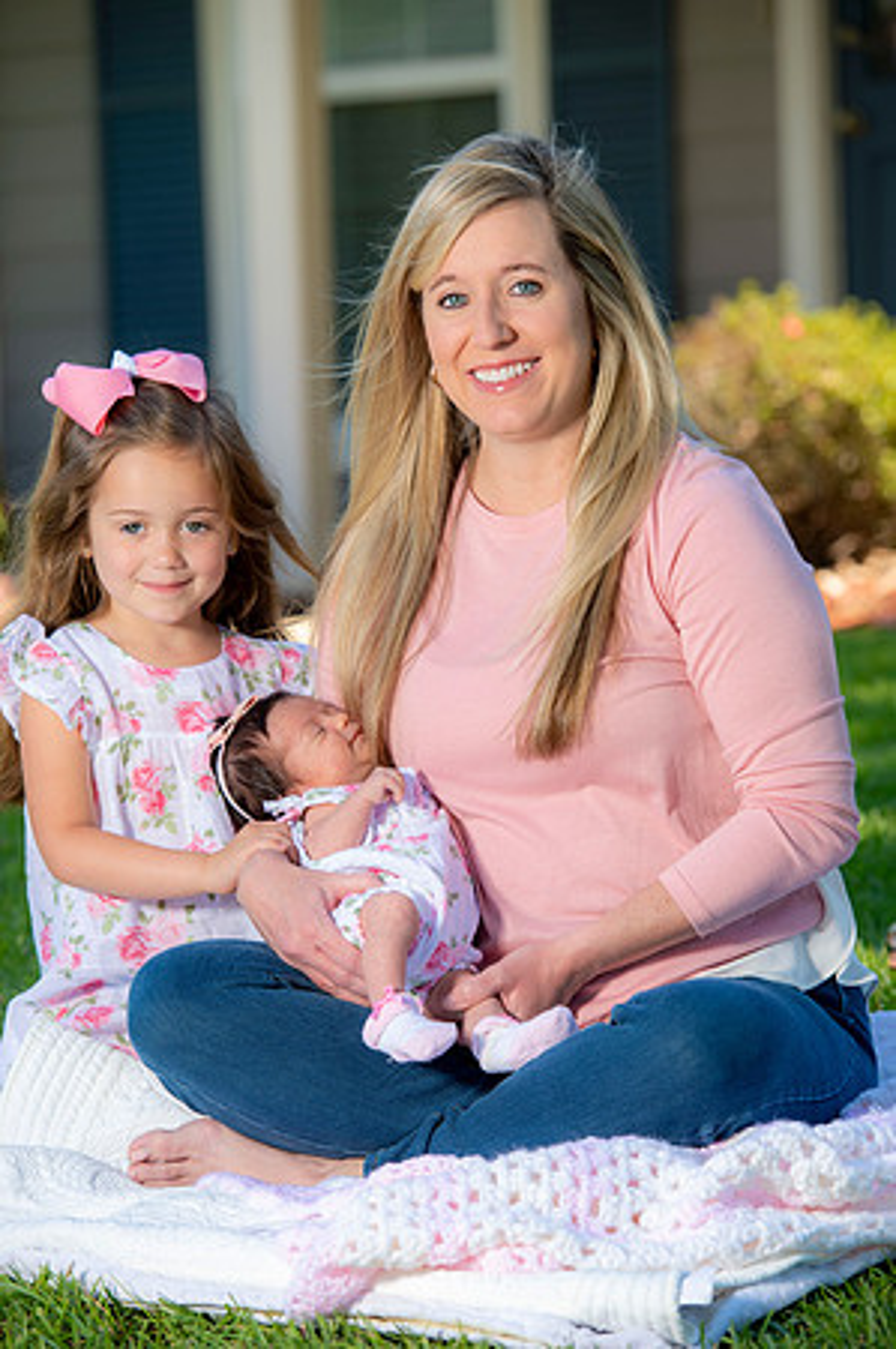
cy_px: 674
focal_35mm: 145
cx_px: 448
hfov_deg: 9.4
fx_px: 5425
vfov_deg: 14.2
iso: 100
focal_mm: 145
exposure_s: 1/160
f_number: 5.6
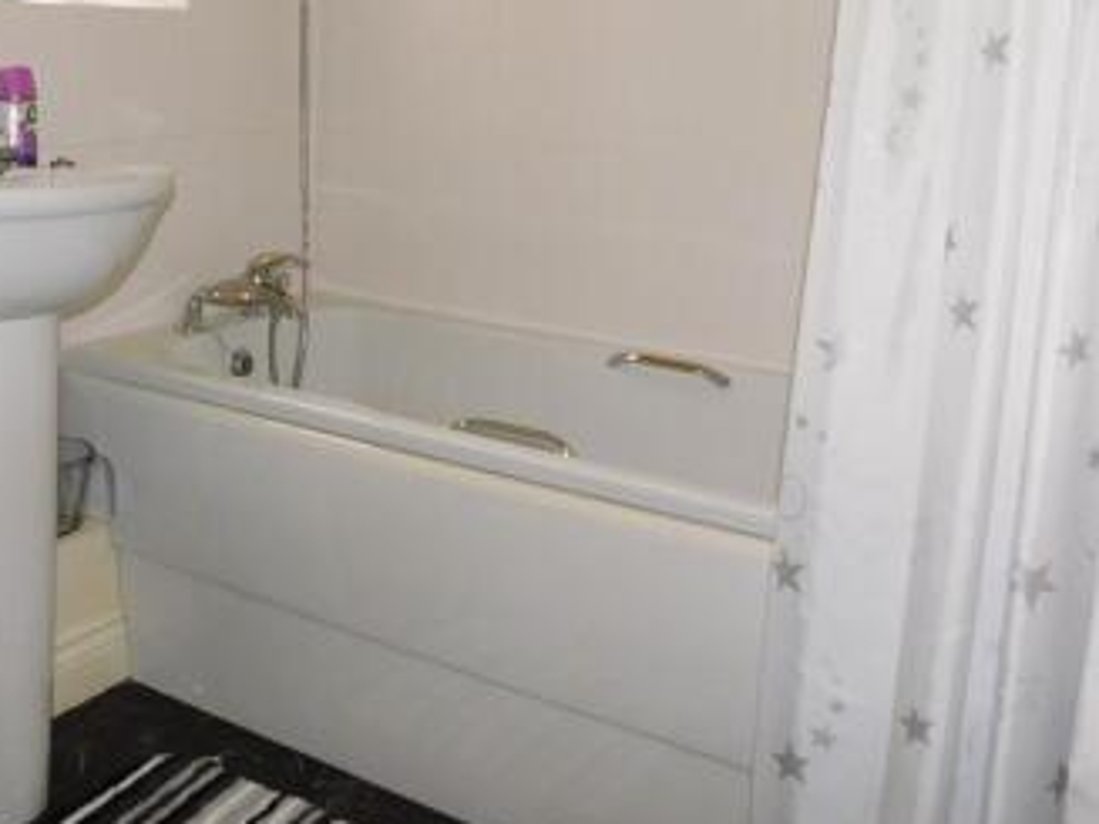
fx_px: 1301
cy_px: 197
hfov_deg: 44.6
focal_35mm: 41
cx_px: 311
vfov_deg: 34.3
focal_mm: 4
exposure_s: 1/30
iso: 200
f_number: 3
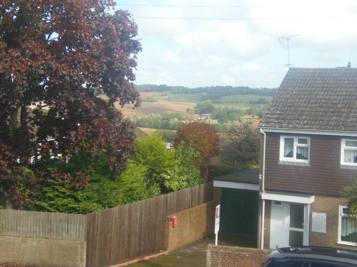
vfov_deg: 26.1
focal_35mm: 56
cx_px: 178
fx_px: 578
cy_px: 134
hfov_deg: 34.3
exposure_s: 1/160
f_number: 3.9
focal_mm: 10.4
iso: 64
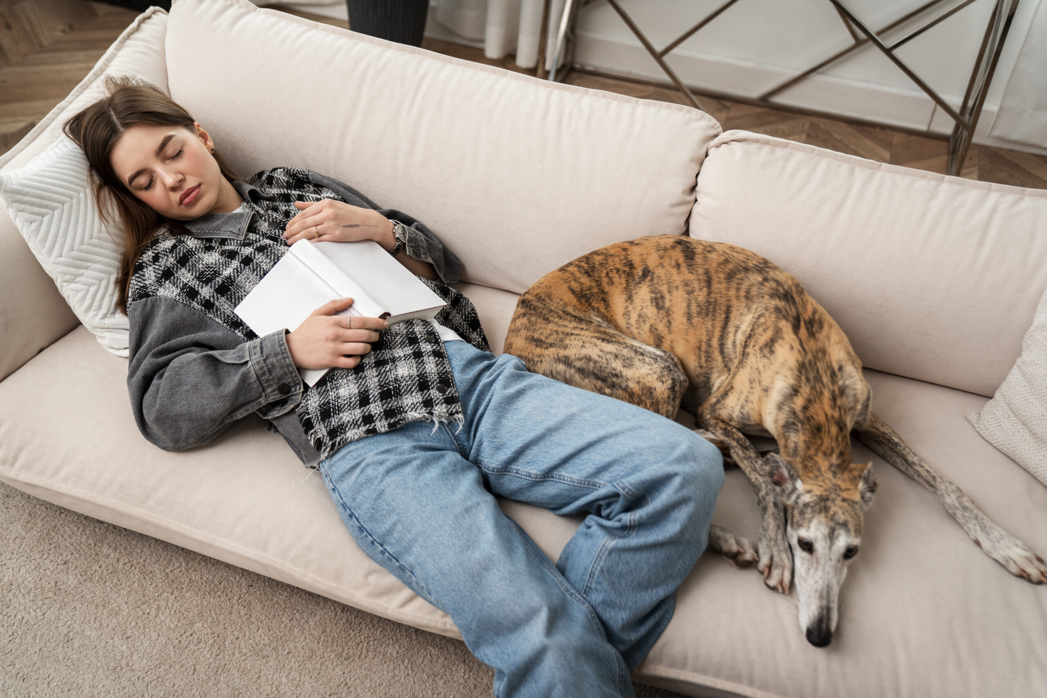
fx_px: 1251
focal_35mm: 43
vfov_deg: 31.2
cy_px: 349
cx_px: 524
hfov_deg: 45.4
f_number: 2.8
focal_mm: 43
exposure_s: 1/160
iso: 800
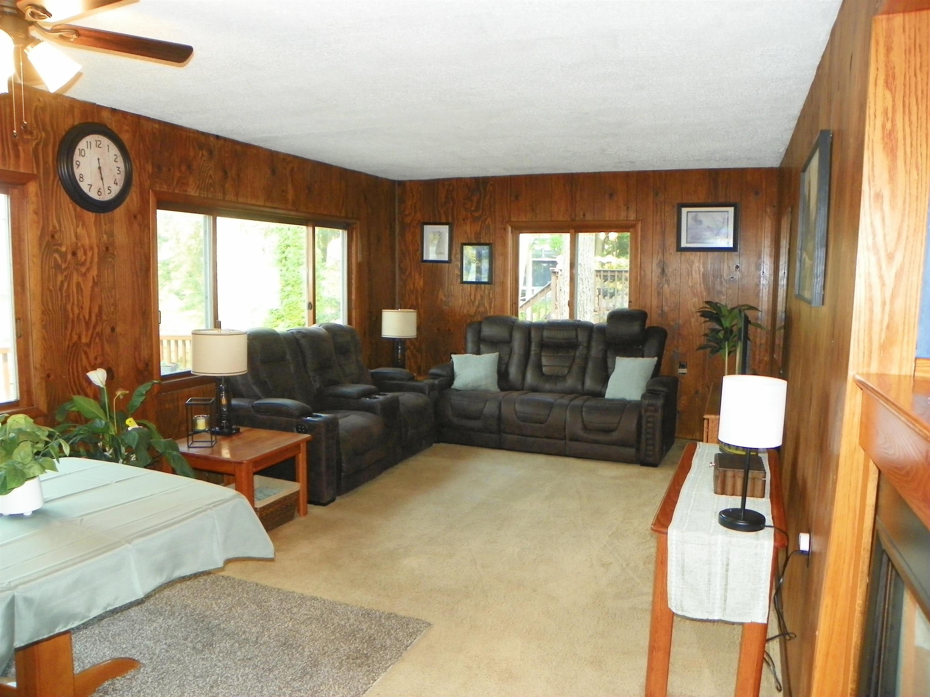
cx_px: 465
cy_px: 348
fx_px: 699
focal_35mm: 26
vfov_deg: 53.1
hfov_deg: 67.3
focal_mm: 4.6
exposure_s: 1/40
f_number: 2.8
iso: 160
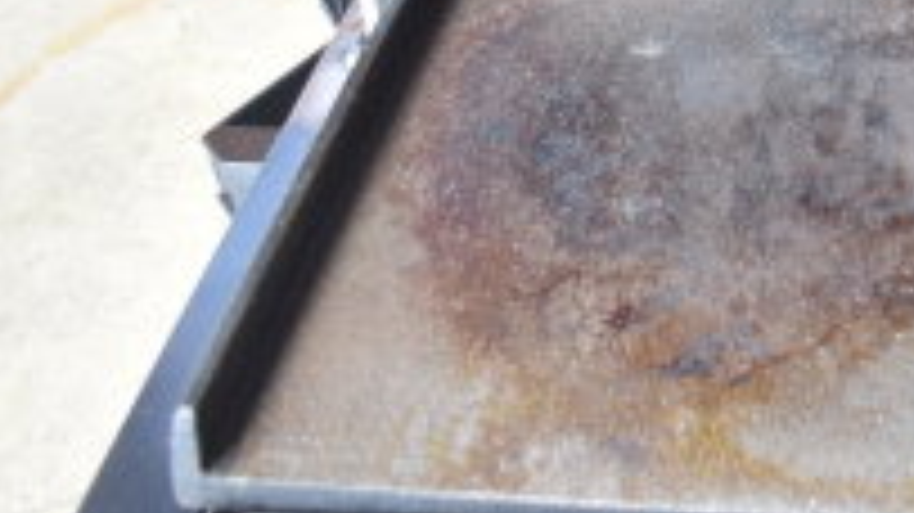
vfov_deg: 13.8
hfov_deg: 22.4
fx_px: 2059
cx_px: 1189
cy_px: -83
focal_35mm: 85
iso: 220
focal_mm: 18
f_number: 3.5
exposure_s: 1/30
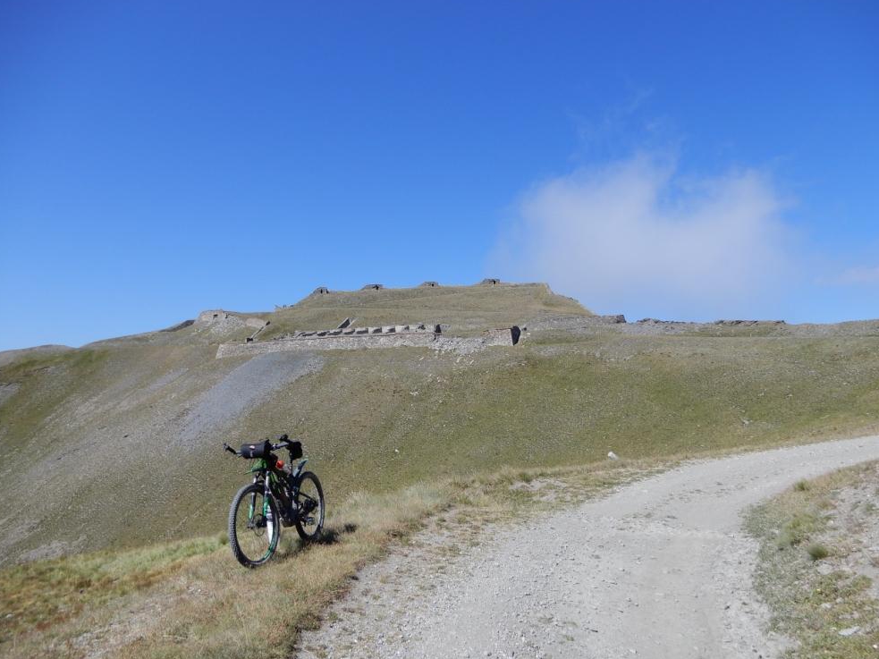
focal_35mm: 25
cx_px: 452
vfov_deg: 54.9
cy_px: 332
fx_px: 635
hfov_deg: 69.4
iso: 80
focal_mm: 4.3
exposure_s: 1/1000
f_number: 3.4
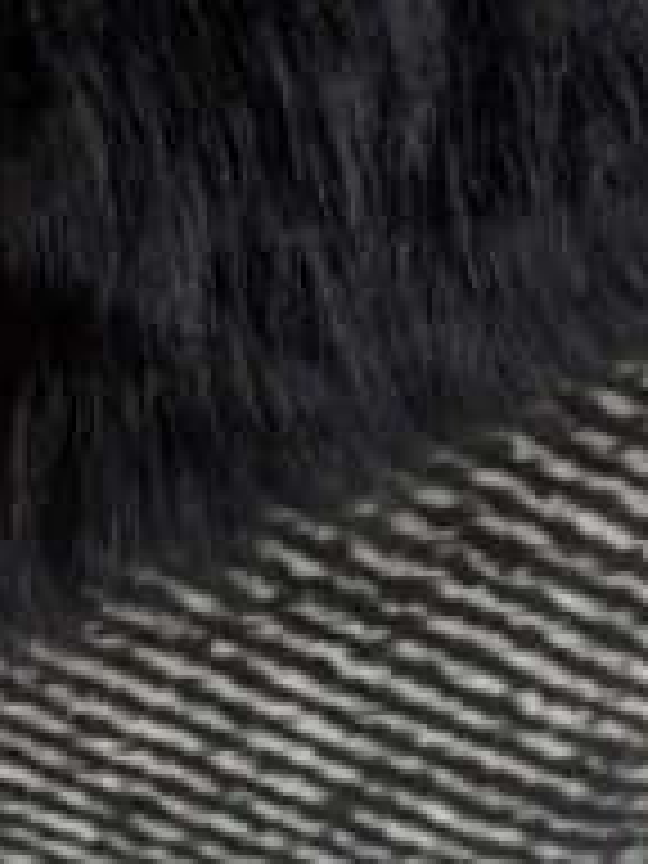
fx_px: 2496
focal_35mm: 100
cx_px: -274
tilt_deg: -35.5
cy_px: 540
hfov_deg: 14.0
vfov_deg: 19.6
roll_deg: +1.2
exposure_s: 1/177
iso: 64
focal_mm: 6.76
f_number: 1.78
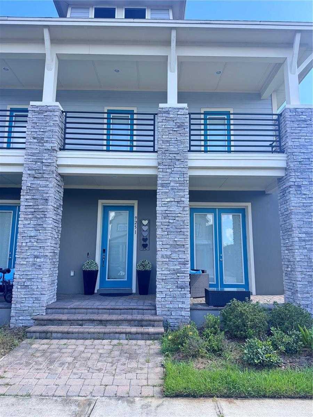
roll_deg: -0.3
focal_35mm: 24
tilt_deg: +9.5
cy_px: 208
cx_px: 156
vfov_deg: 71.6
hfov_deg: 56.8
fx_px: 289
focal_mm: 6.76
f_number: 1.78
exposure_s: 1/390
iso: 80
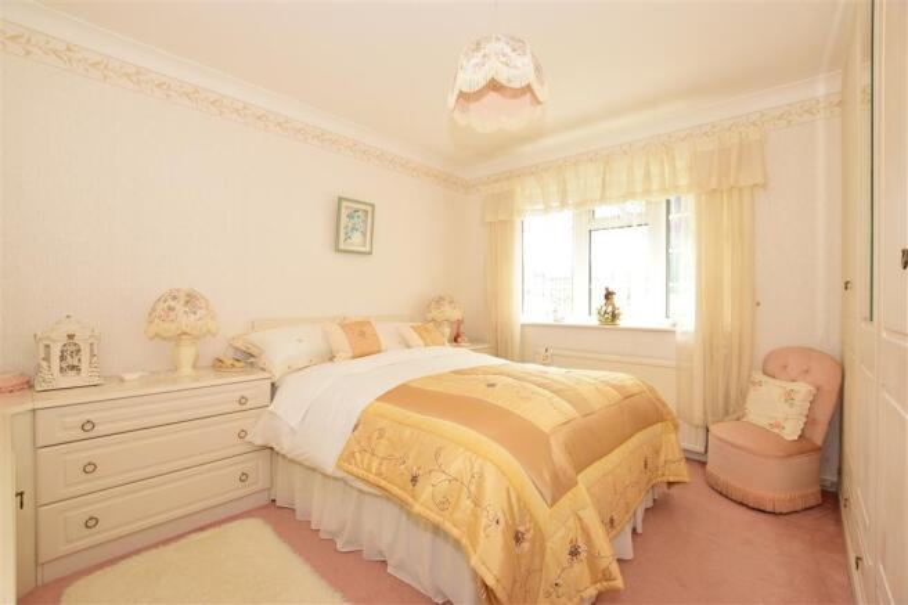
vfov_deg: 77.3
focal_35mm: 15
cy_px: 302
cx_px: 454
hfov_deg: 100.4
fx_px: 378
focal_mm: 10
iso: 640
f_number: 6.3
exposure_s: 1/200
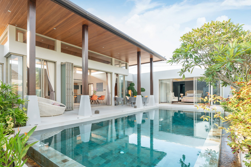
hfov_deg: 86.3
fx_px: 132
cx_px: 106
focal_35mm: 19
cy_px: 94
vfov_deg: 64.3
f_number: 8
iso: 100
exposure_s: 1/25
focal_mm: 16
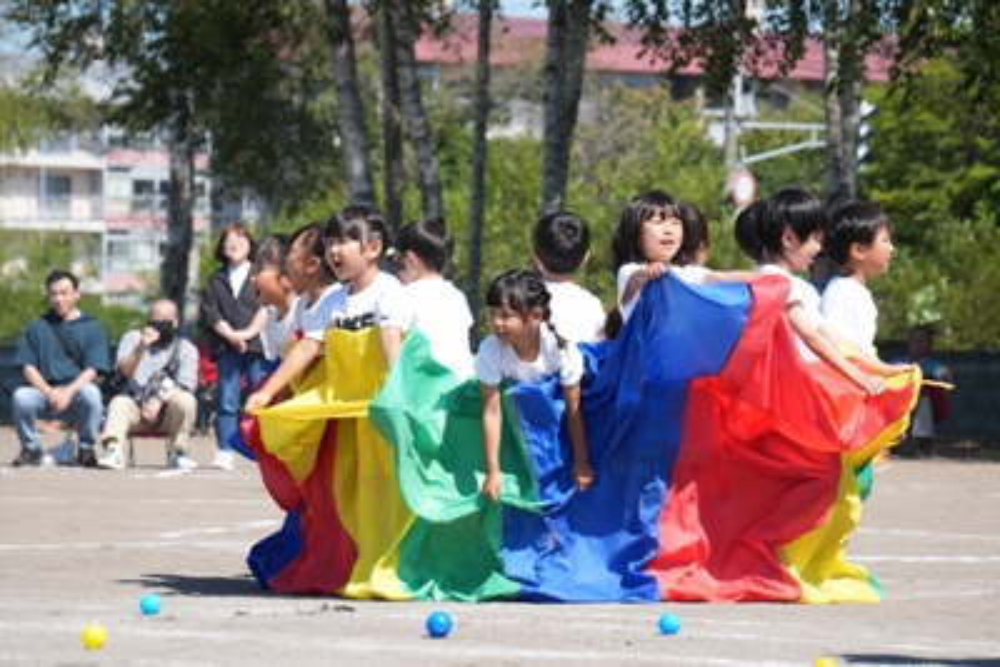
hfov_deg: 9.3
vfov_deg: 6.2
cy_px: 334
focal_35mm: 220
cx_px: 500
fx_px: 6127
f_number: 7.1
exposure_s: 1/1000
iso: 400
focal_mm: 147
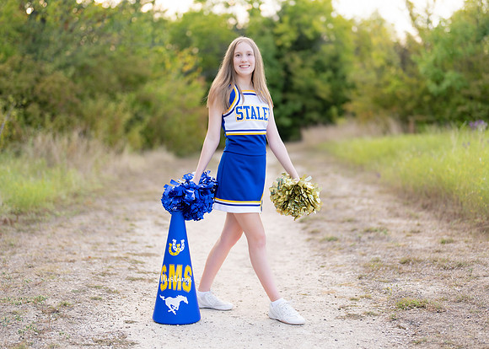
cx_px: 253
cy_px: 155
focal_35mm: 62
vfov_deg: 23.0
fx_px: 856
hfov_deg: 31.9
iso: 100
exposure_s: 1/500
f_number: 1.2
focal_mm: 50
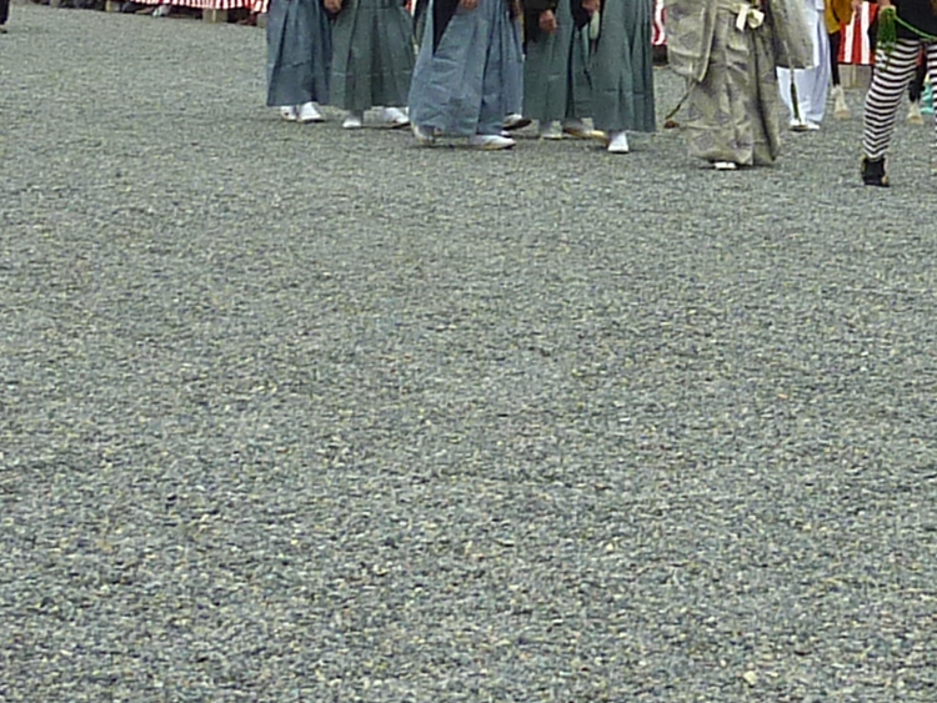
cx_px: 857
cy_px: -229
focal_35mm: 131
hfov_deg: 14.9
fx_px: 3547
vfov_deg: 11.0
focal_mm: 4.4
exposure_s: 1/320
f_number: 4
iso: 80
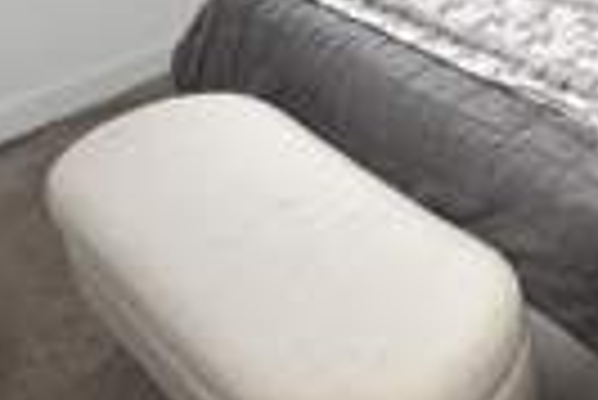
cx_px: 818
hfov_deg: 28.6
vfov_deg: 21.8
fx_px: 898
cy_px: -166
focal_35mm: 54
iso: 800
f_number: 5
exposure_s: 1/100
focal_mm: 15
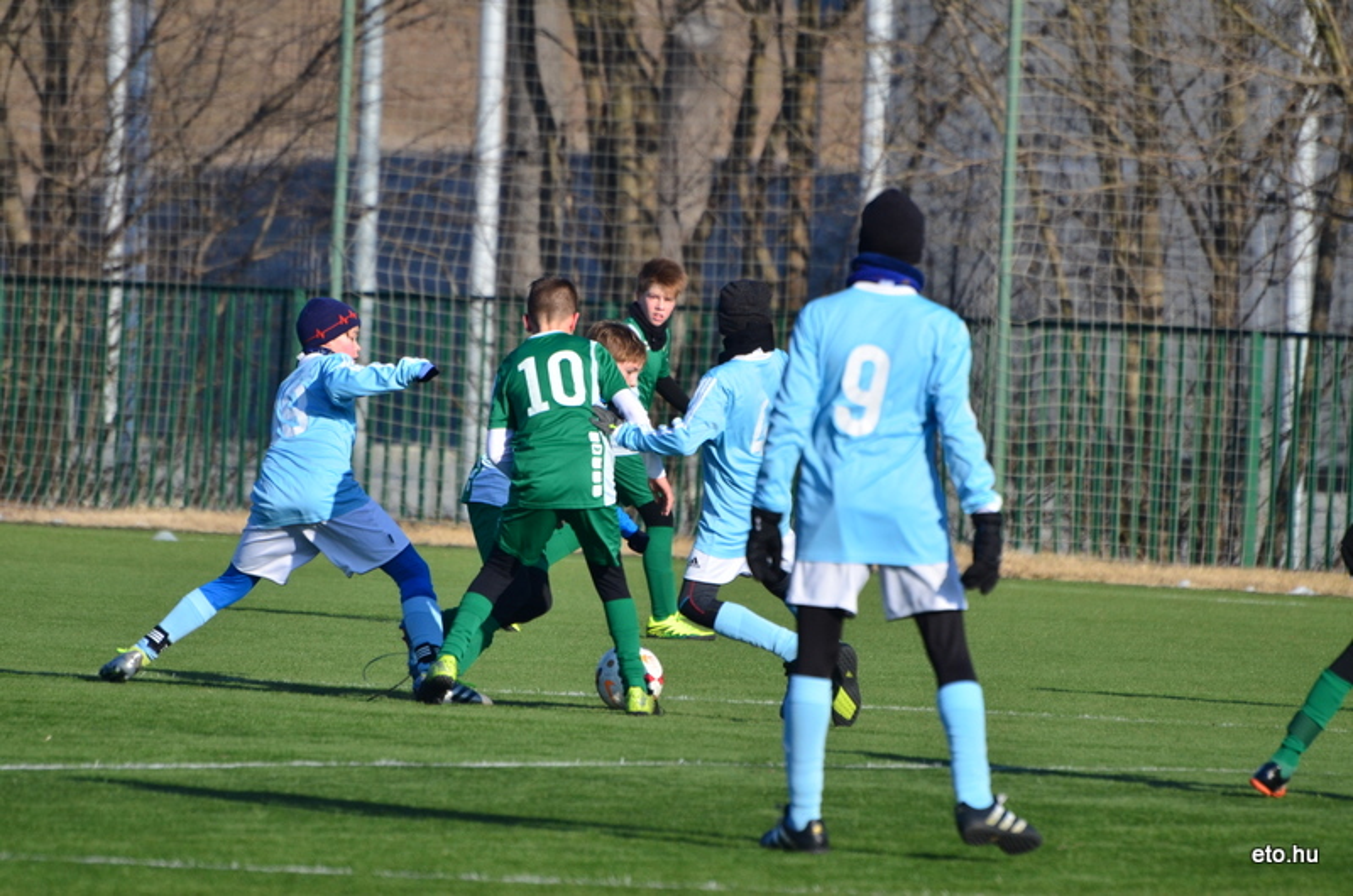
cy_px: 448
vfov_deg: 3.0
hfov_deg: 4.6
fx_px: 16879
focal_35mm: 450
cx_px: 676
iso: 500
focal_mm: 300
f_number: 5.6
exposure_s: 1/2500
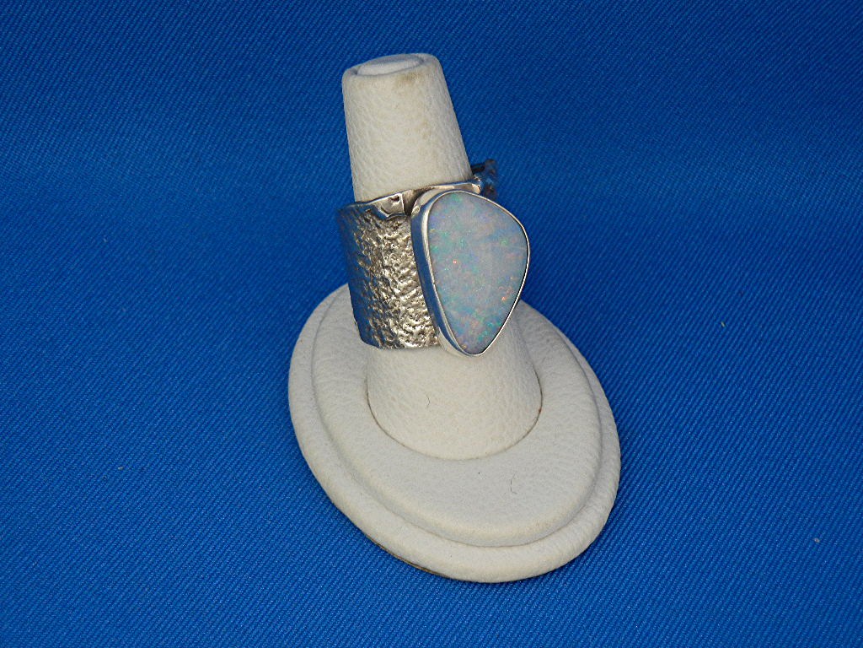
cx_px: 432
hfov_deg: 19.3
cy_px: 324
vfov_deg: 14.5
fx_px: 2543
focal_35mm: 102
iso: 246
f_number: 4.5
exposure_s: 1/30
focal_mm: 18.3
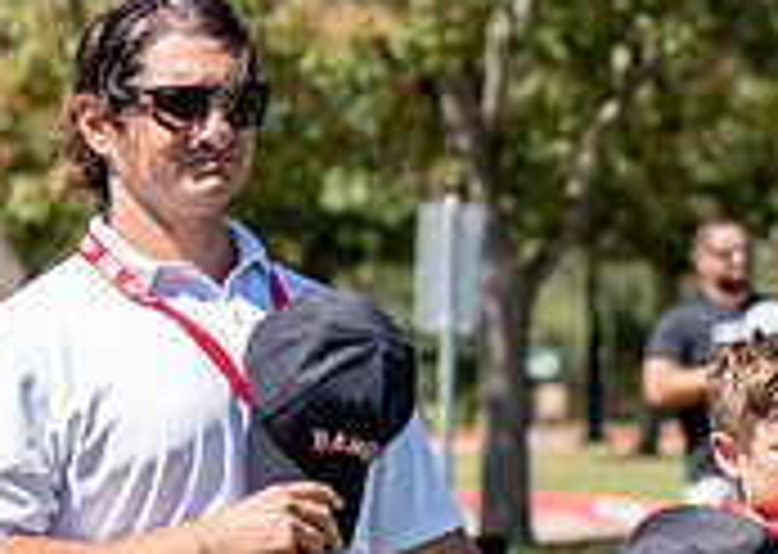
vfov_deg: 5.1
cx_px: 1051
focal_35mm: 278
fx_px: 6133
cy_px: 701
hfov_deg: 7.2
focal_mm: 70
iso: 100
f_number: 2.8
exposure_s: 1/1250
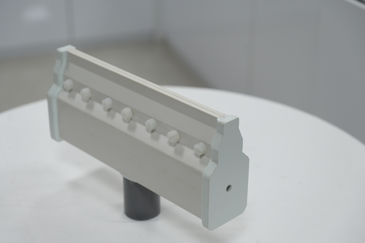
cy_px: 122
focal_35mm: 70
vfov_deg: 19.4
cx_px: 182
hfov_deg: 28.9
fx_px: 709
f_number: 4
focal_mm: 70
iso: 200
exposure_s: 1/60
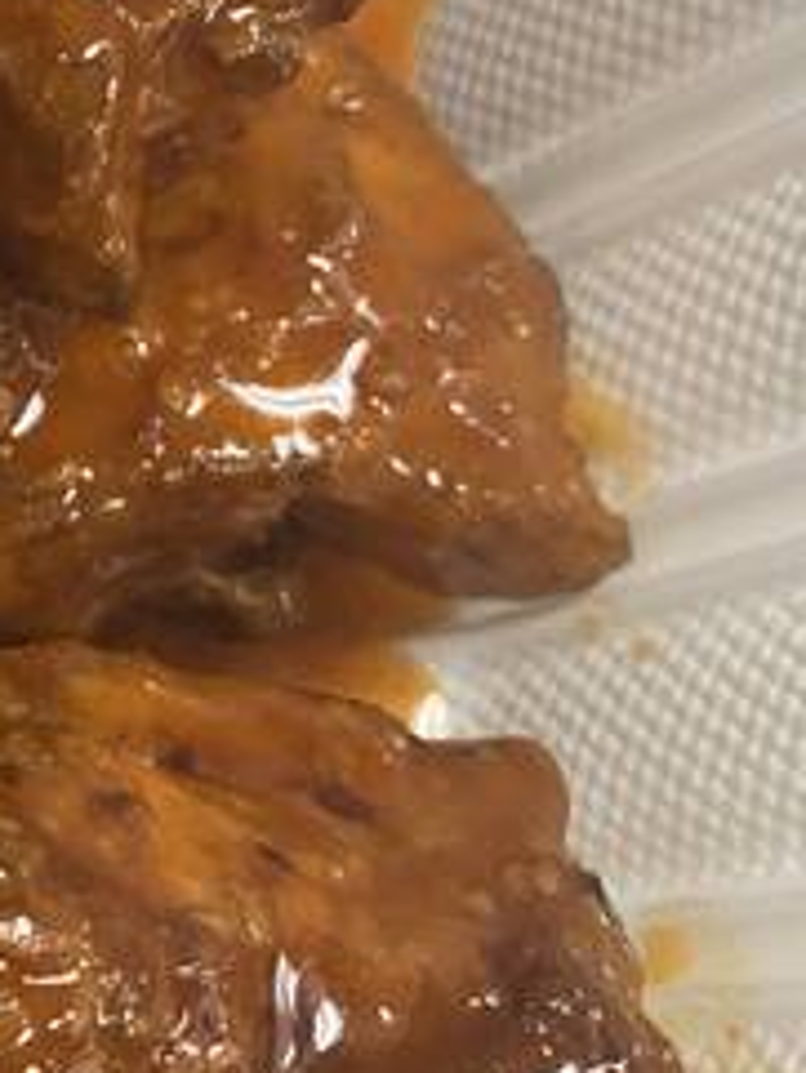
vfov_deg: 25.4
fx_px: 2357
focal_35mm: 76
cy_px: 301
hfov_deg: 17.7
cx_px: -356
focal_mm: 4.25
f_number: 1.8
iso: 400
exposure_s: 1/40
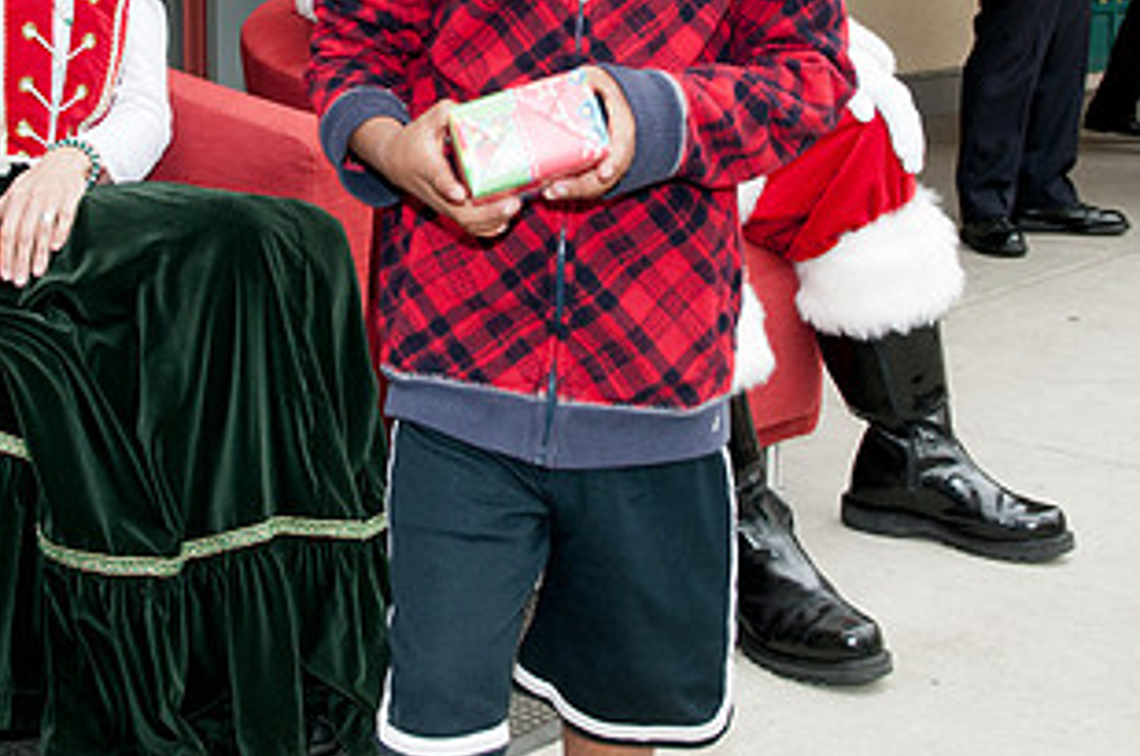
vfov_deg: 21.3
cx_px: 402
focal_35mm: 62
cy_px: 57
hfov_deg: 32.2
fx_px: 1960
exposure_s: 1/125
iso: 320
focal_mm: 22
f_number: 5.6
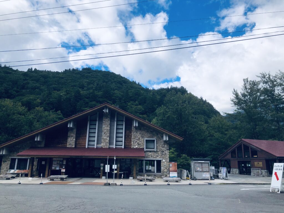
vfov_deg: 49.7
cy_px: 106
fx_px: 230
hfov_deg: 63.4
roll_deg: -0.6
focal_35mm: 28
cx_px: 142
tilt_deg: +13.6
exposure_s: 1/2288
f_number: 1.8
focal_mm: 4
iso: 20
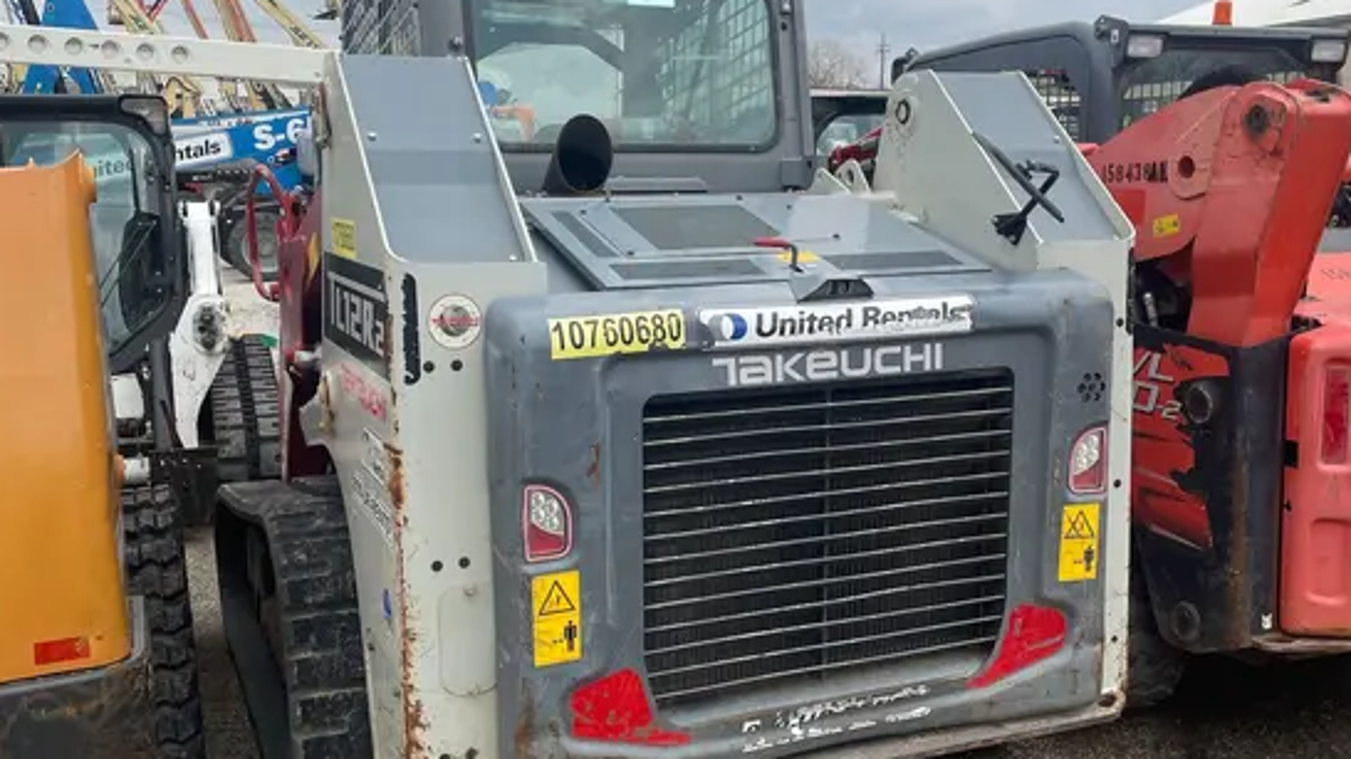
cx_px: 676
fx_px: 1361
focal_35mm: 38
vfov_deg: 31.2
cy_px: 417
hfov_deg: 52.8
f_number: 1.6
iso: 50
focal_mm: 4.2
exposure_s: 1/4292
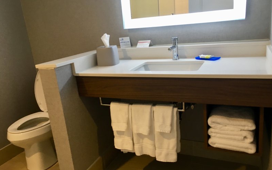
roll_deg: +5.7
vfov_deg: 40.6
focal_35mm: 31
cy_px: 92
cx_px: 135
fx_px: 230
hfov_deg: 61.2
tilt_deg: -17.9
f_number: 2.2
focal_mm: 4.15
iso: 64
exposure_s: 1/30
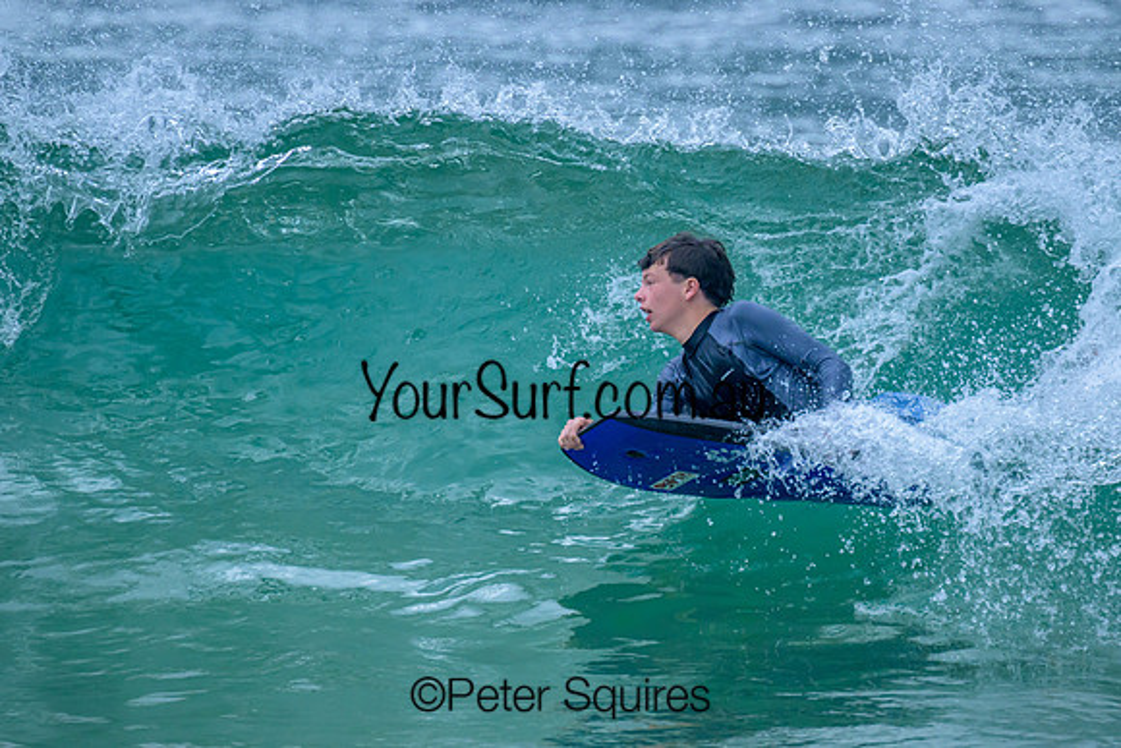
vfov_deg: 1.8
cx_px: 621
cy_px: 399
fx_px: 23903
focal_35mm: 767
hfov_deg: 2.7
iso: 1600
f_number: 8
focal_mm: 560
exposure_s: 1/2000
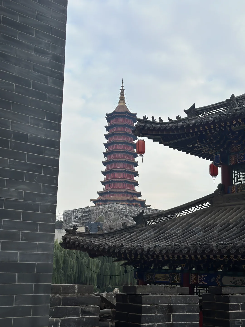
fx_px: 453
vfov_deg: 39.7
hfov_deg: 30.3
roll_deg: -1.7
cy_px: 164
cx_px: 122
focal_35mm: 48
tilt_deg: +14.5
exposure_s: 1/1953
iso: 100
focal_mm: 6.86
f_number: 1.78
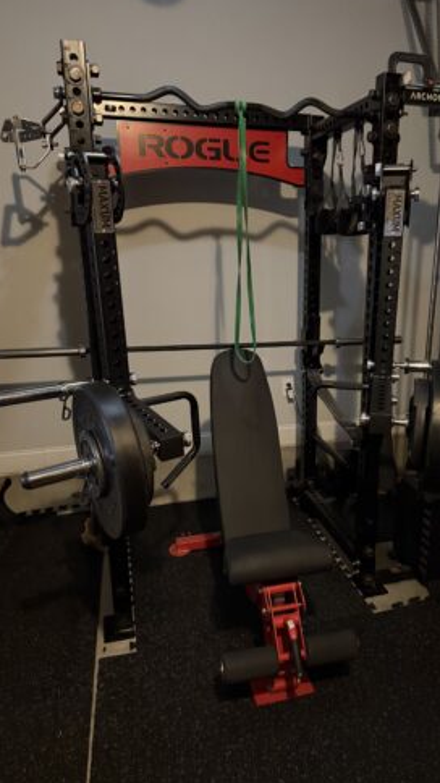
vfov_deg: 69.9
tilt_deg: -14.1
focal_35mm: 27
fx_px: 560
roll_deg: +0.8
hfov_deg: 42.3
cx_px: 290
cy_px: 392
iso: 1600
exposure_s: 1/30
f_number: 1.78
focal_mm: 6.76
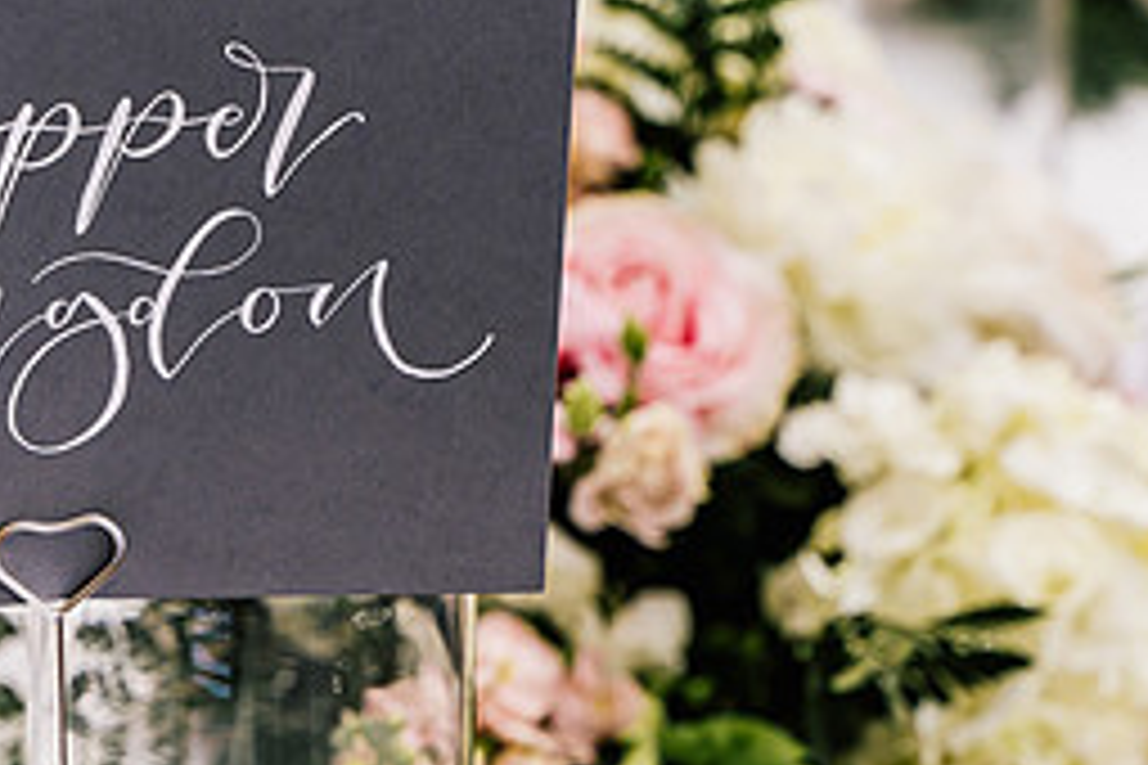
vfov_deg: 9.1
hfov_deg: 13.7
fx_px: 4783
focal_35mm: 150
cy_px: 385
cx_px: 423
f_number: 4.5
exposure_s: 1/200
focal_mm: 66
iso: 800
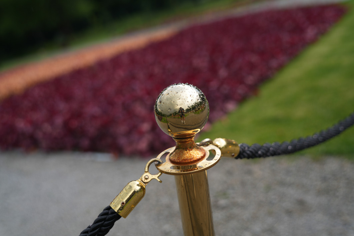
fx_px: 492
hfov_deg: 39.6
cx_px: 177
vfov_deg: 27.0
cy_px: 118
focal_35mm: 50
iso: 100
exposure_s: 1/250
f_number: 2.8
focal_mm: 50
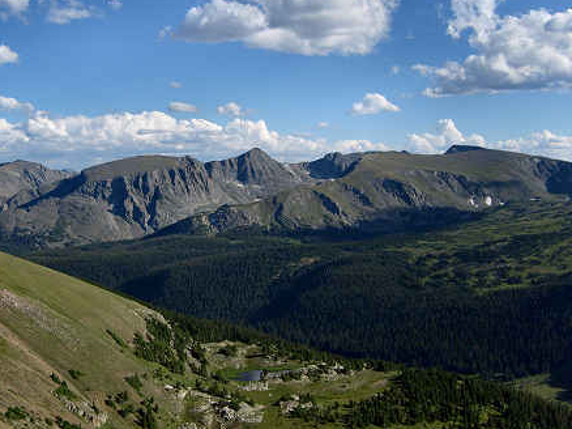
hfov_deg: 42.8
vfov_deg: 32.8
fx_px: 727
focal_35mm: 44
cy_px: 211
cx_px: 231
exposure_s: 1/350
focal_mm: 5.8
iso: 80
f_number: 7.1
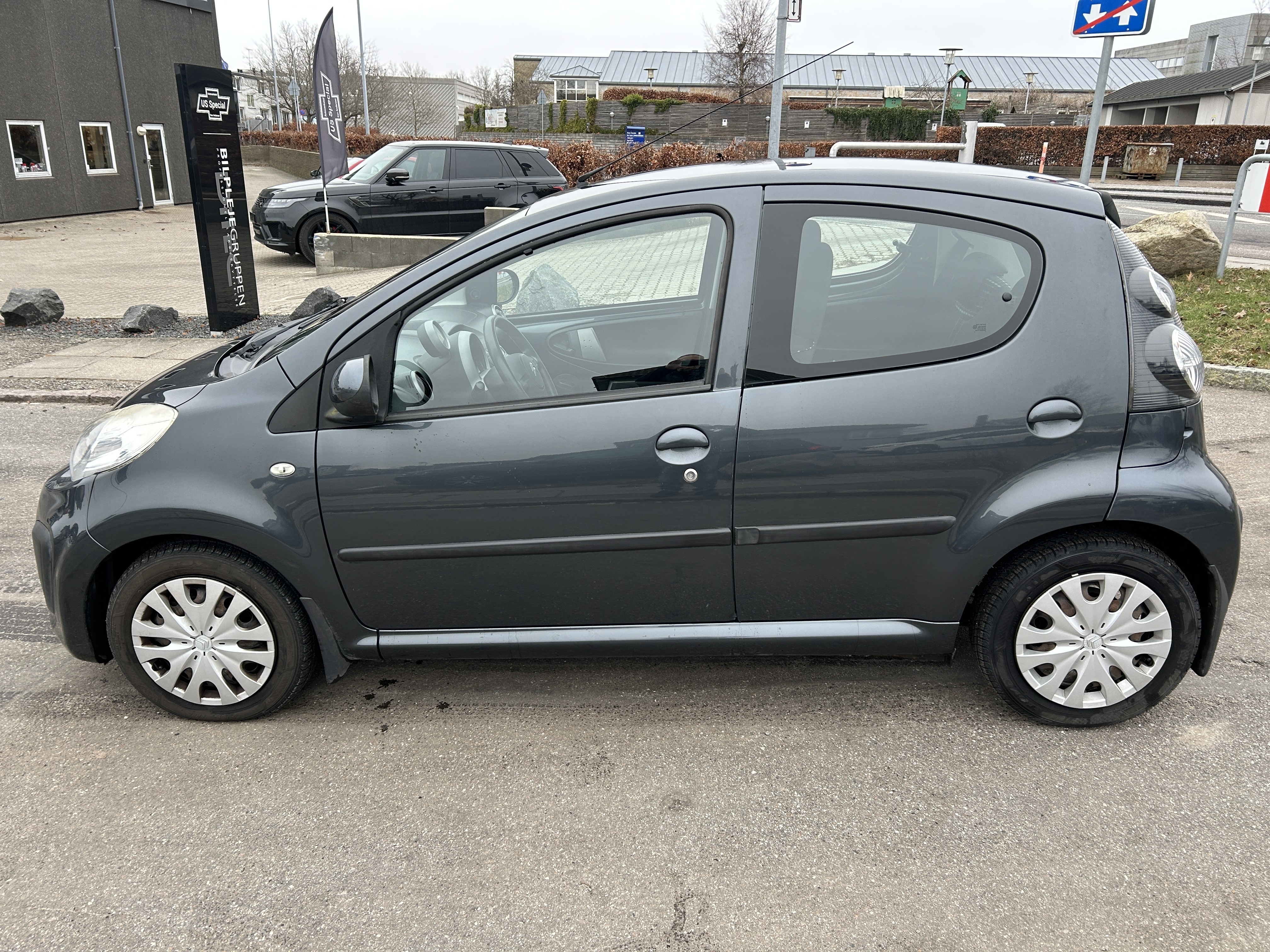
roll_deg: -1.3
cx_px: 635
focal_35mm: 26
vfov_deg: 53.1
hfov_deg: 67.3
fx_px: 954
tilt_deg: -19.4
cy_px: 476
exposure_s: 1/121
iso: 64
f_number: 1.5
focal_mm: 5.7
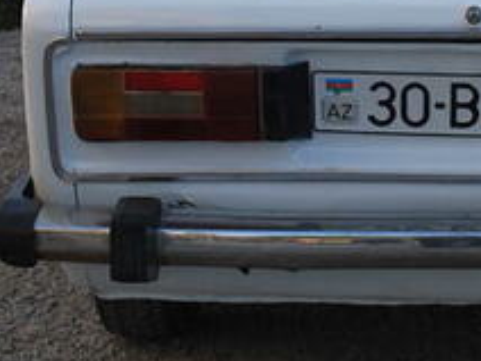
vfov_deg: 10.8
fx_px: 1876
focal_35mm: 135
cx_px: 456
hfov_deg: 14.4
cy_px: -39
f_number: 6.3
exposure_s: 1/160
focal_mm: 30
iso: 100
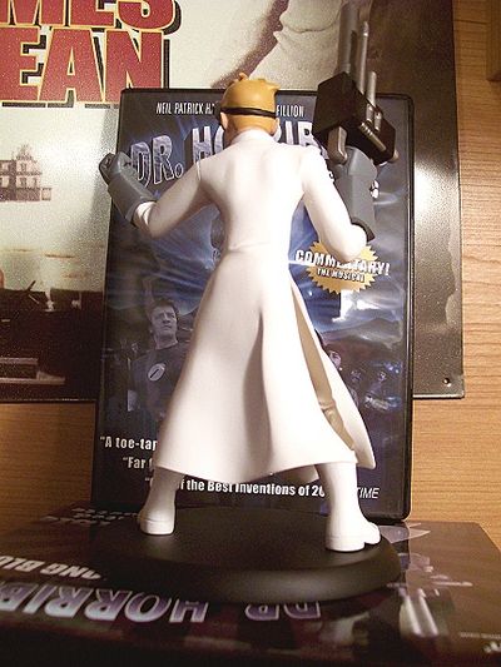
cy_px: 334
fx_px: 694
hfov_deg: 39.7
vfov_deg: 51.3
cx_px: 250
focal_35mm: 36
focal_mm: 6
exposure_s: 1/17.1
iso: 200
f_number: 2.7
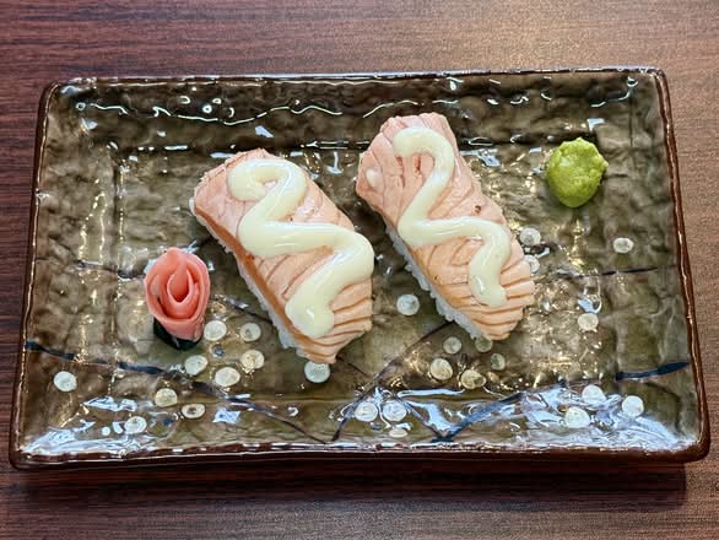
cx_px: 360
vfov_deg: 30.3
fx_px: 997
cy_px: 270
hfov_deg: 39.6
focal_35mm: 48
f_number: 1.78
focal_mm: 6.76
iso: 200
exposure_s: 1/120
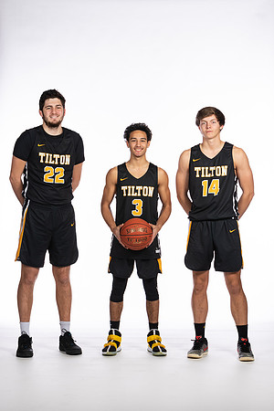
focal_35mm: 105
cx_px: 137
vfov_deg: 19.5
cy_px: 206
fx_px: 1199
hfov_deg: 13.0
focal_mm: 70
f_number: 5.6
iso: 100
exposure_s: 1/100
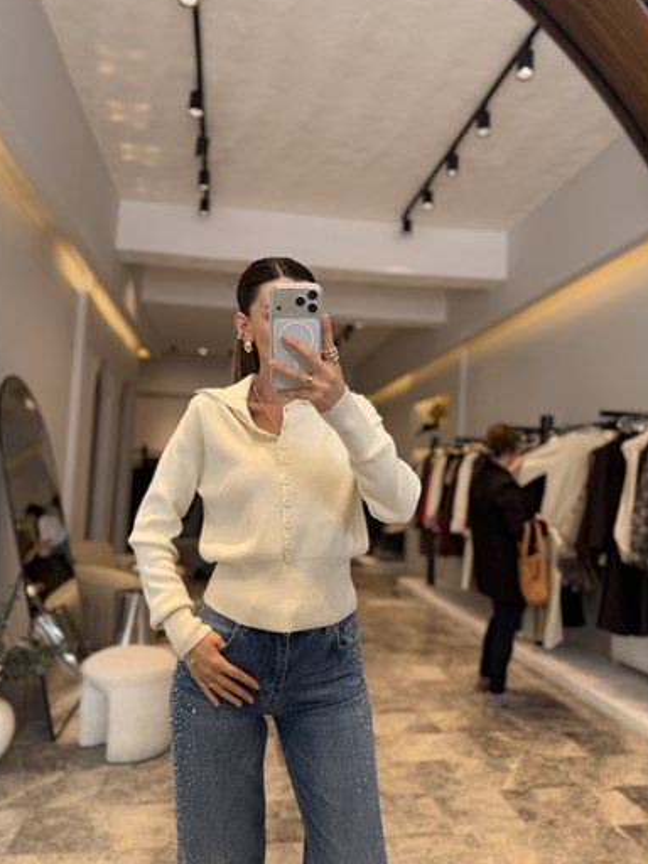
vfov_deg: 69.4
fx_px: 624
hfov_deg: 54.9
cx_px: 326
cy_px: 424
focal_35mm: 25
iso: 50
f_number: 1.78
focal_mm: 6.76
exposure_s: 1/126
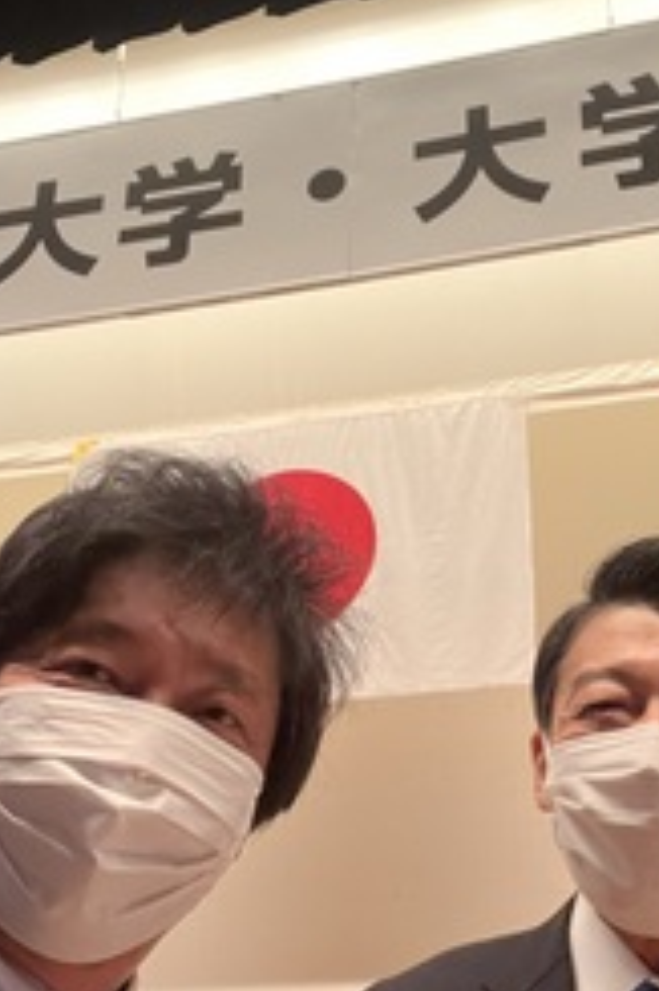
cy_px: 574
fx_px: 1182
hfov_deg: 30.6
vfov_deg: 45.3
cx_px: 501
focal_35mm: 43
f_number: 2.2
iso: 250
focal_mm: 2.71
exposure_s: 1/60
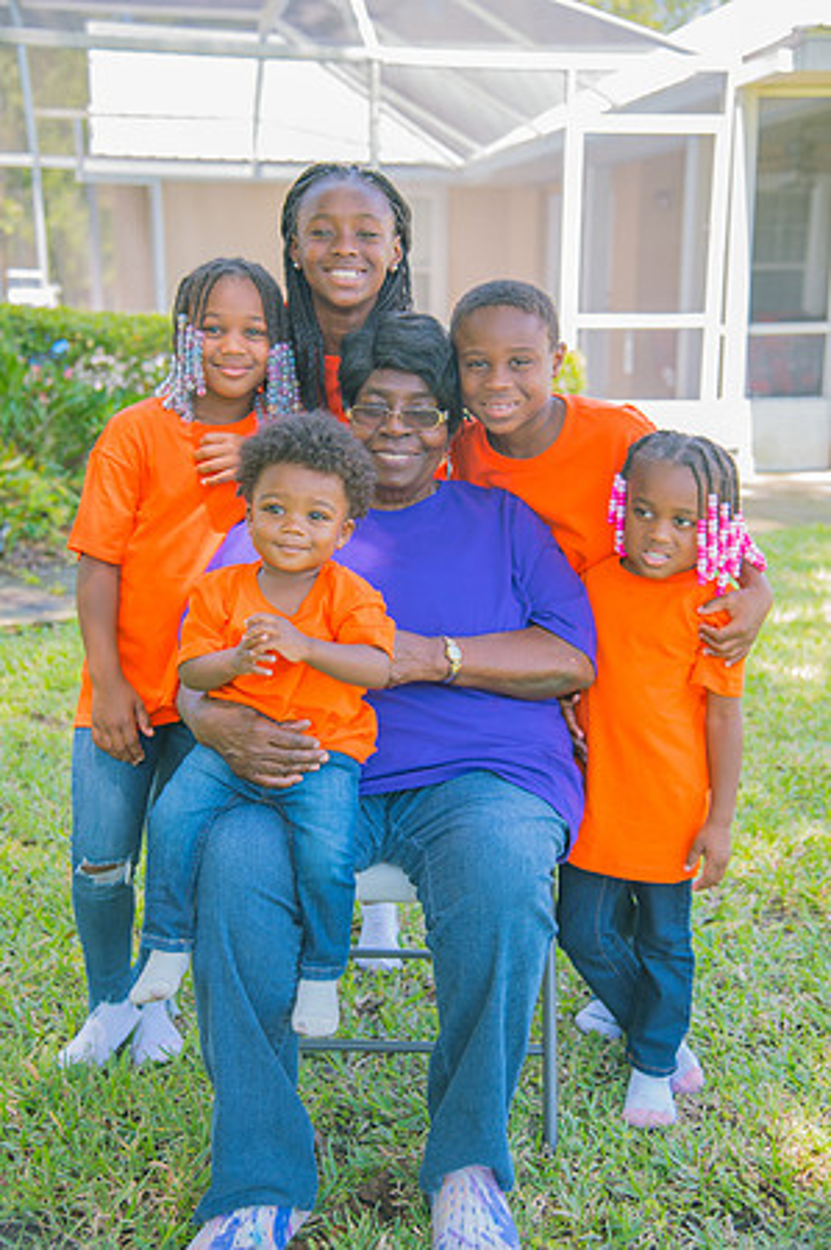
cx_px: 416
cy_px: 625
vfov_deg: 41.2
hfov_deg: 28.0
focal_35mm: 48
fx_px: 1666
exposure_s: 1/125
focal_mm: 48
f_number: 4
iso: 250
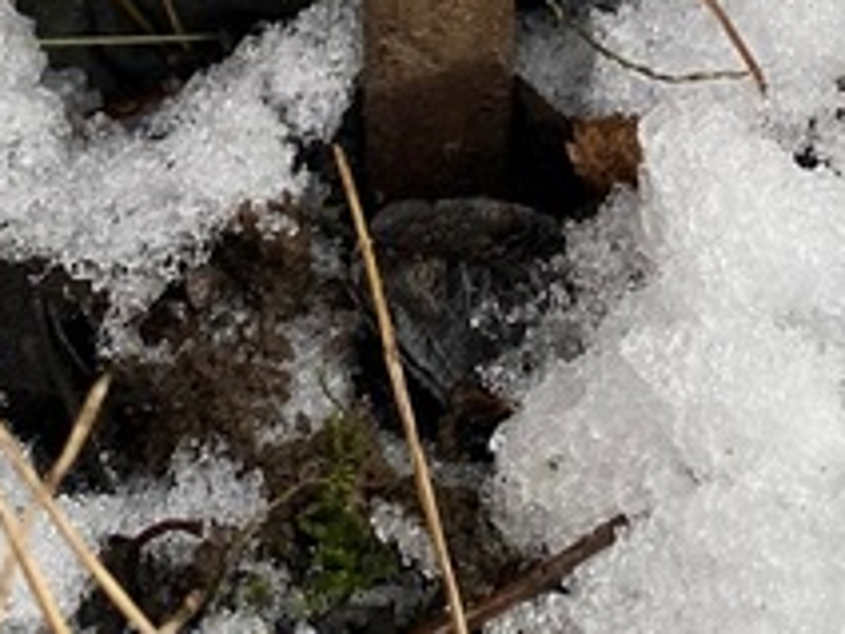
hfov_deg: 20.0
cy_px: -379
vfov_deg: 13.9
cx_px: 534
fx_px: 2392
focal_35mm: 98
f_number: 1.8
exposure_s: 1/121
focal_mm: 4.25
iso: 125
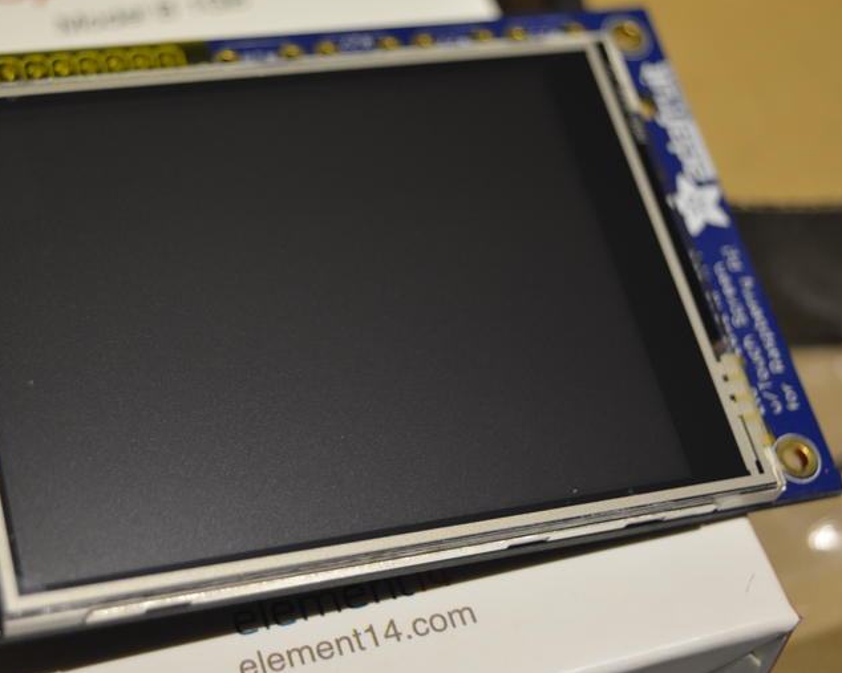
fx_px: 1937
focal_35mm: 78
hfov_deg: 24.5
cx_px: 336
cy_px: 281
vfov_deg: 19.7
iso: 400
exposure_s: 1/80
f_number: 4.5
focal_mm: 35
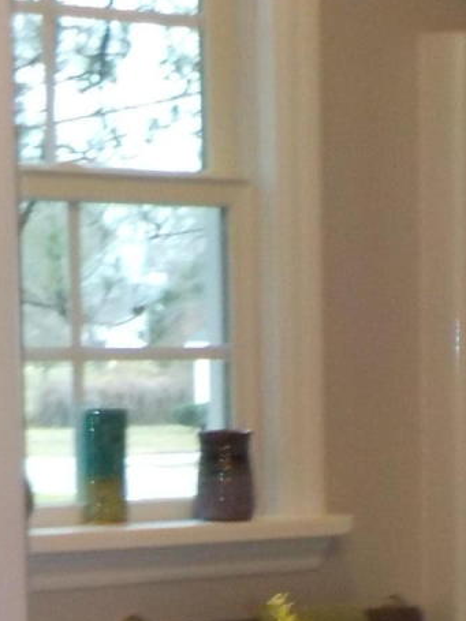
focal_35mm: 132
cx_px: 420
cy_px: 878
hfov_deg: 11.2
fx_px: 2370
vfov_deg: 14.2
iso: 180
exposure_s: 1/30
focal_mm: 4.1
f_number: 3.3
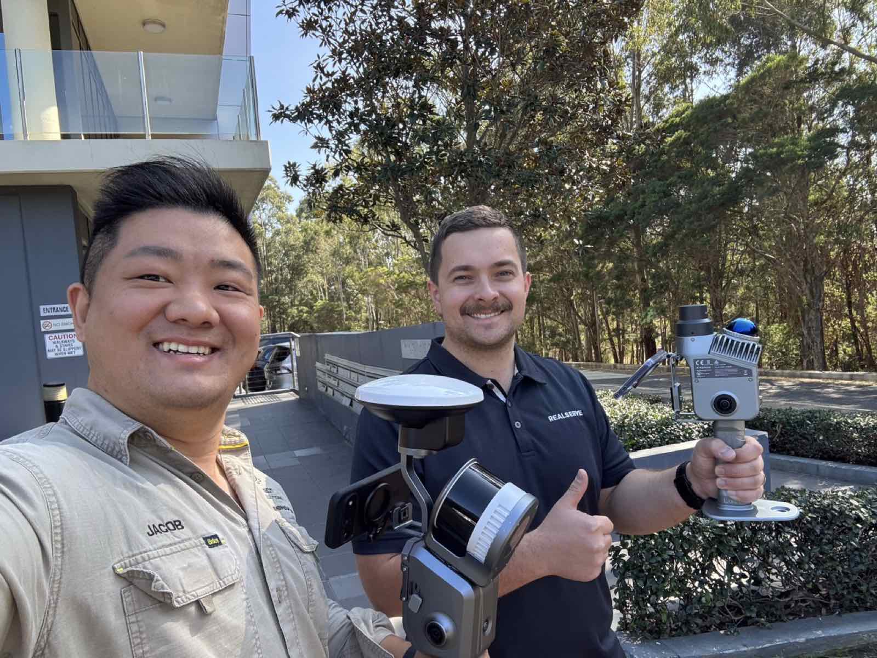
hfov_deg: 73.9
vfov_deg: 58.9
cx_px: 438
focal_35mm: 23
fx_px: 583
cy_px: 329
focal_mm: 2.69
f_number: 1.9
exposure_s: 1/164
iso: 32
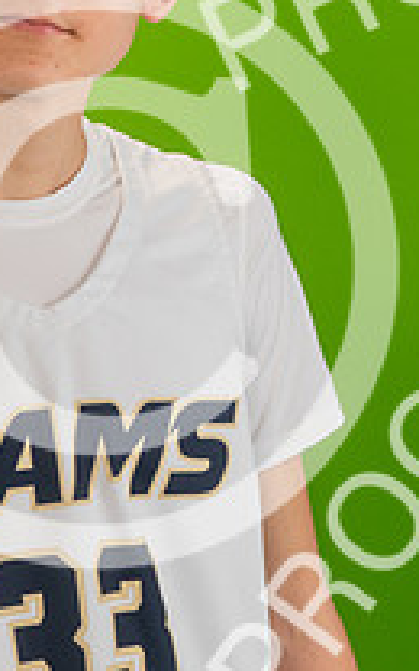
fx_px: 2668
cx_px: 34
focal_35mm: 146
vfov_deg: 14.3
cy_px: 270
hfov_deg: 8.9
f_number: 20
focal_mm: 42
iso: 800
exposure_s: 1/60
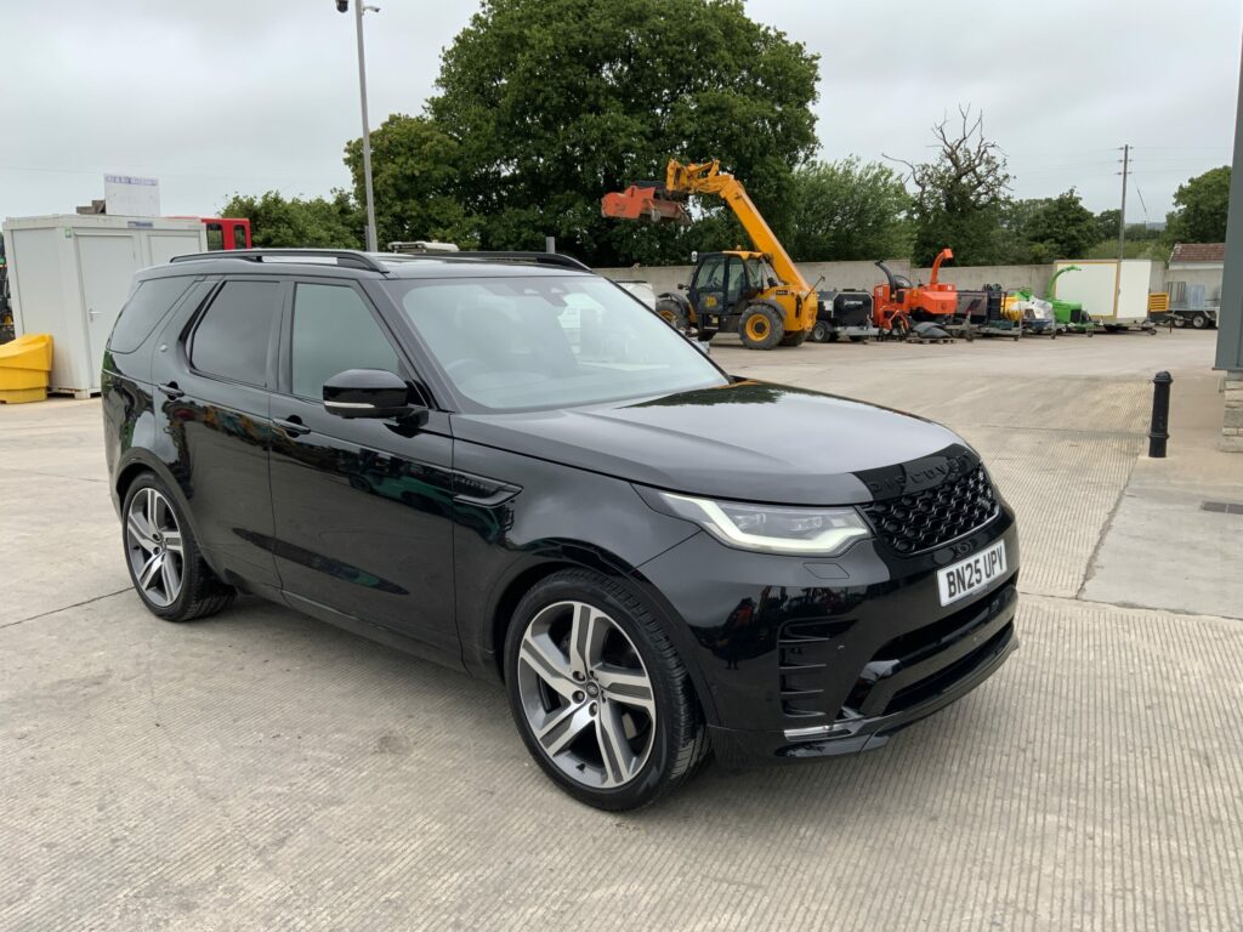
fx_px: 1041
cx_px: 622
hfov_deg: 61.7
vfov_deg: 48.2
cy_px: 466
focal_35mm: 29
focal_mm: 3
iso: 16
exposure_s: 1/792
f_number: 1.8
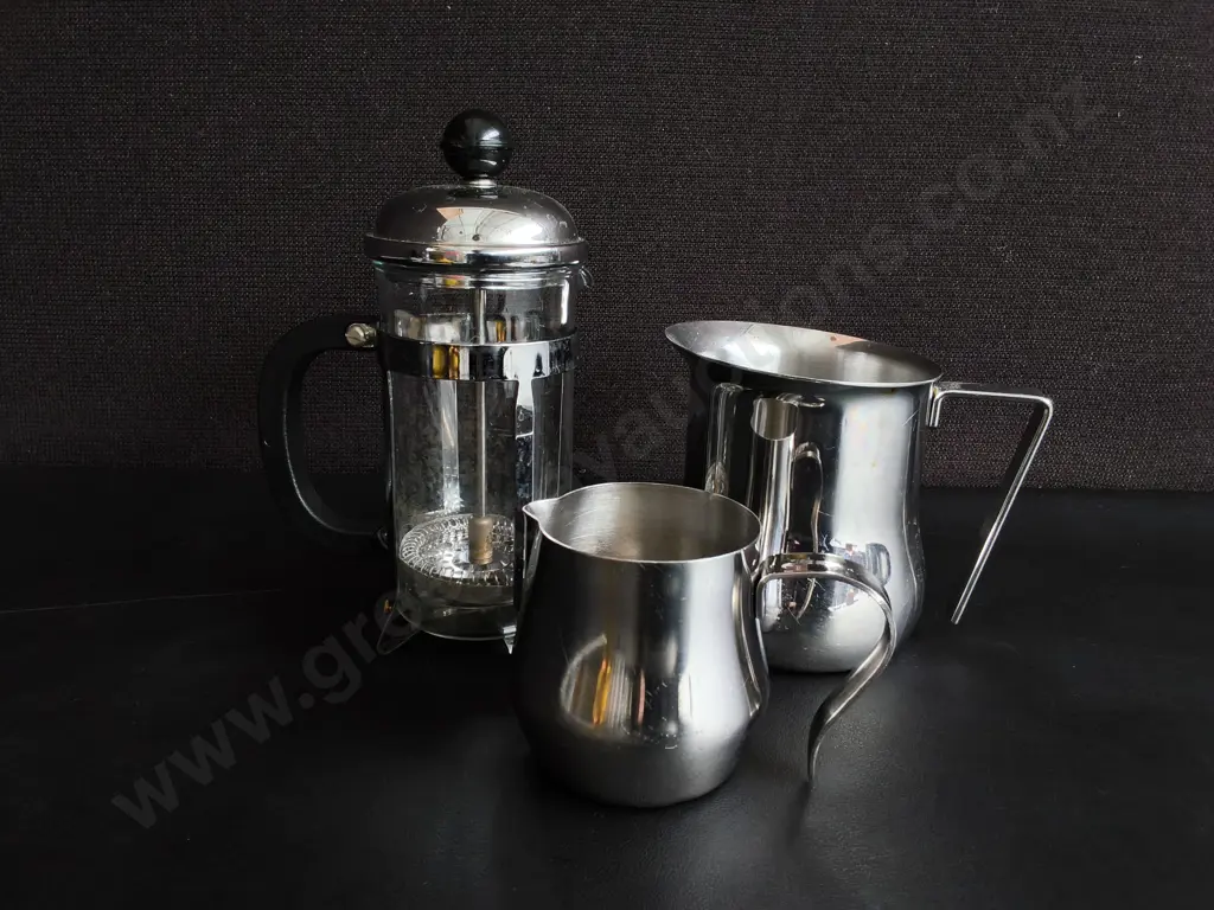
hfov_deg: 65.3
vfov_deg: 51.4
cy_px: 455
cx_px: 607
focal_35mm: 27
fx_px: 947
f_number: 2
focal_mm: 2.87
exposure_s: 1/100
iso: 40
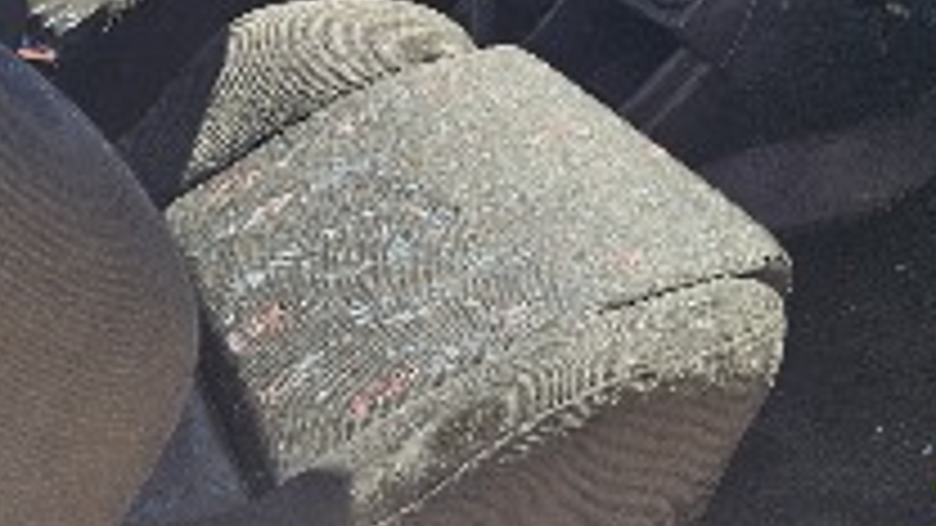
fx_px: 1241
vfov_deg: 22.2
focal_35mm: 50
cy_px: -94
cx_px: 351
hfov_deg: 41.0
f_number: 1.8
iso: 40
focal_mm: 5.4
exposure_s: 1/447
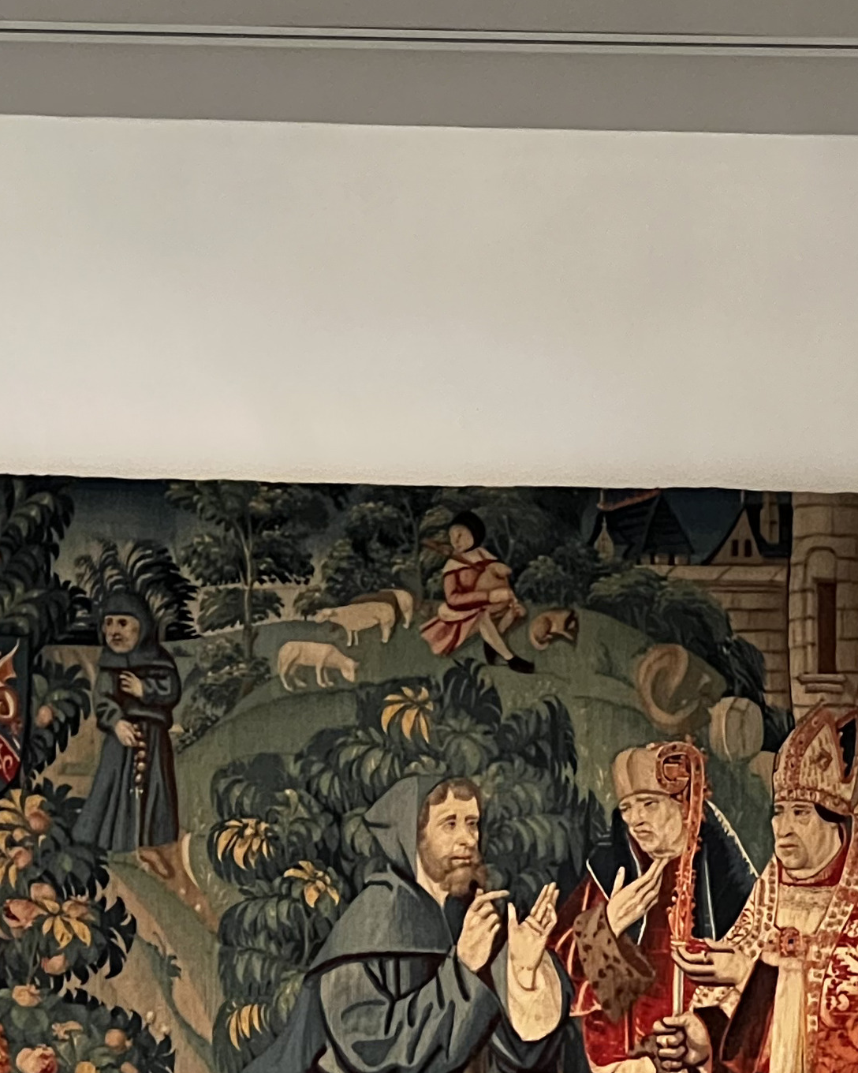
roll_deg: +1.1
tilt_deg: +15.2
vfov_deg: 8.7
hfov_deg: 7.0
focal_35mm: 221
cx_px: 40
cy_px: 1026
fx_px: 7015
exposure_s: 1/33
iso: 1000
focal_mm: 9
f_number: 2.8
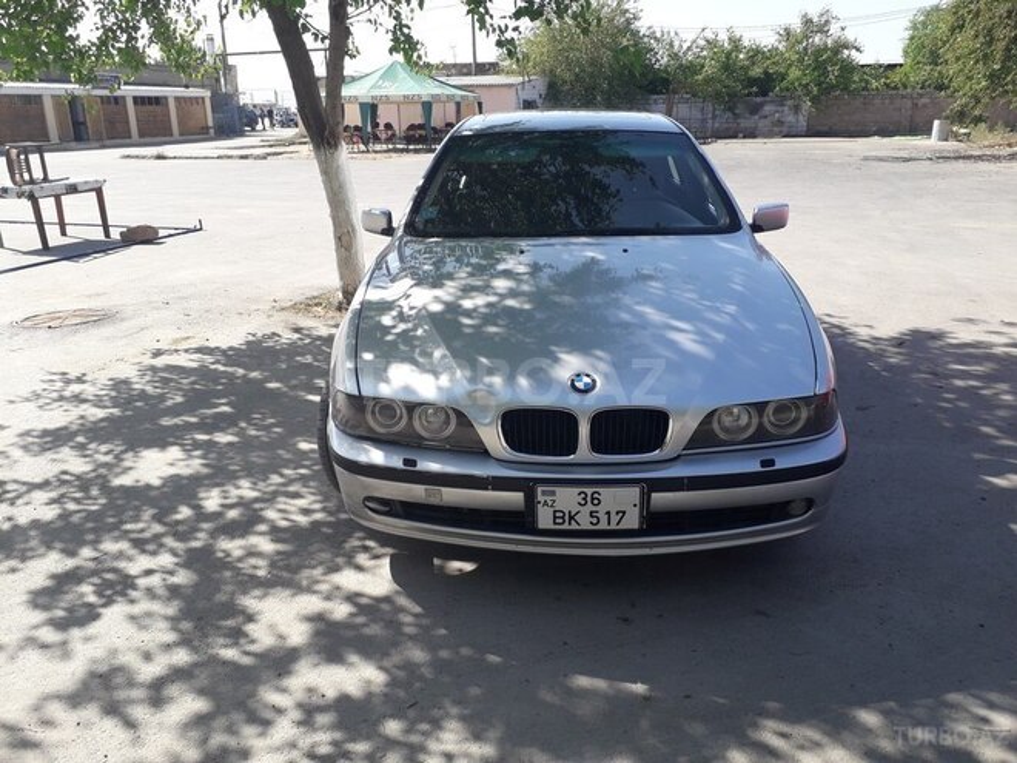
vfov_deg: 51.4
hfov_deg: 65.3
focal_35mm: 27
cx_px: 508
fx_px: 793
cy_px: 382
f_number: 1.9
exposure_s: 1/847
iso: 40
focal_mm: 3.6
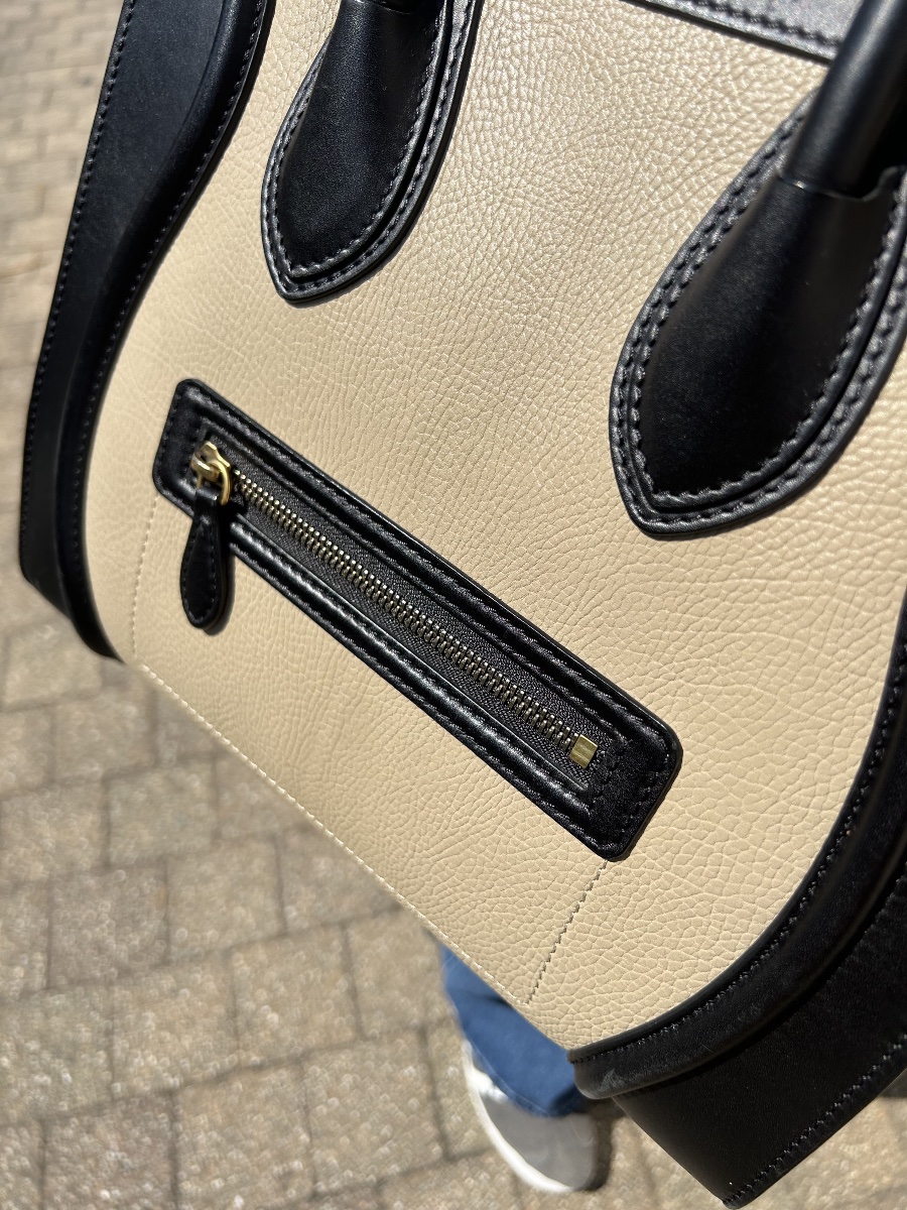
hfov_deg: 53.1
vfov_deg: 67.3
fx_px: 908
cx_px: 454
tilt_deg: -47.4
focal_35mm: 26
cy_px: 605
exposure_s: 1/4630
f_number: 1.5
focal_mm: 5.7
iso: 50
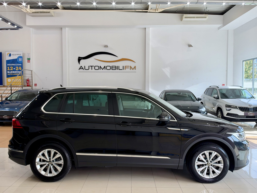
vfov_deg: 45.4
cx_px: 128
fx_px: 230
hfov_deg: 58.4
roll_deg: +0.2
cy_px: 96
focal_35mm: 31
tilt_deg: -2.2
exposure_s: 1/100
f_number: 4
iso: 80
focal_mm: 6.93
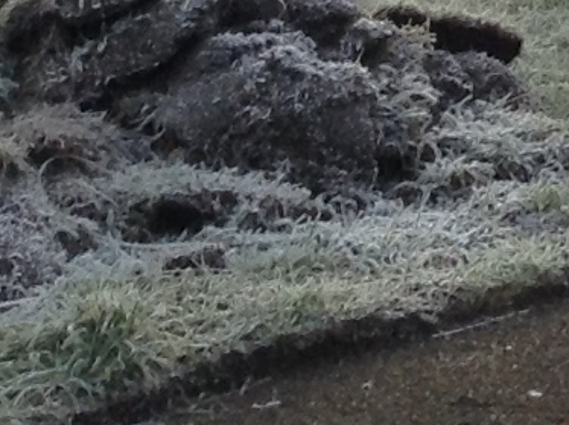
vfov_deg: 6.1
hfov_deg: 7.8
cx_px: 1546
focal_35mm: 229
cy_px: -724
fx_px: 3757
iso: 25
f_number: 2.4
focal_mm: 3.3
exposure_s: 1/445
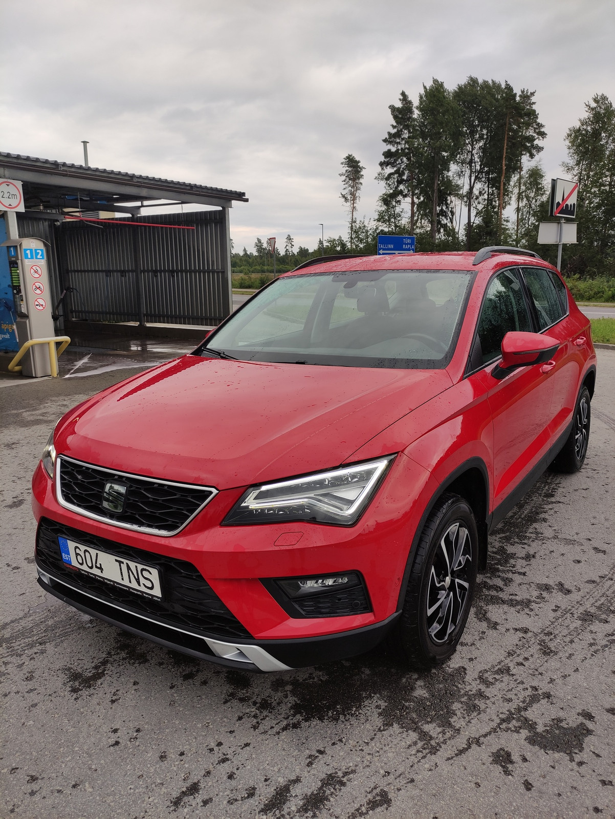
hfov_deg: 54.9
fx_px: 592
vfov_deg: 69.4
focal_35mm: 25
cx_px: 308
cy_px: 410
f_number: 1.89
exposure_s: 1/294
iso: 100
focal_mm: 5.43
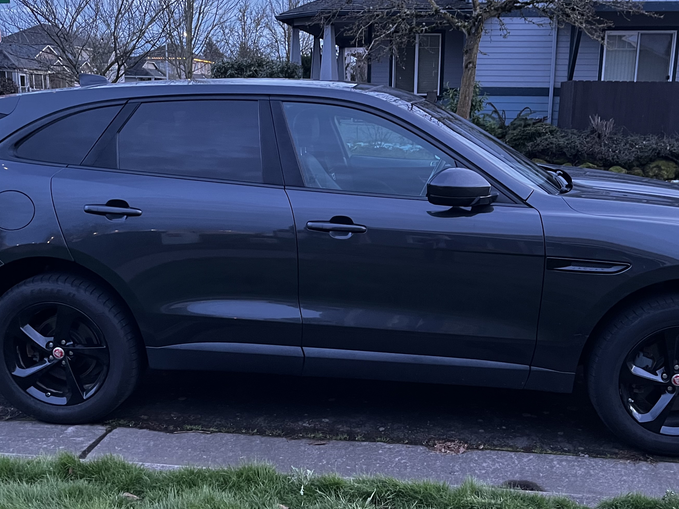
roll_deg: -0.6
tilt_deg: -11.4
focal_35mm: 40
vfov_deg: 35.9
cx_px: 370
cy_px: 277
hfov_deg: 46.7
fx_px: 785
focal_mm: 5.1
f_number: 1.6
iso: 500
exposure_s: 1/40
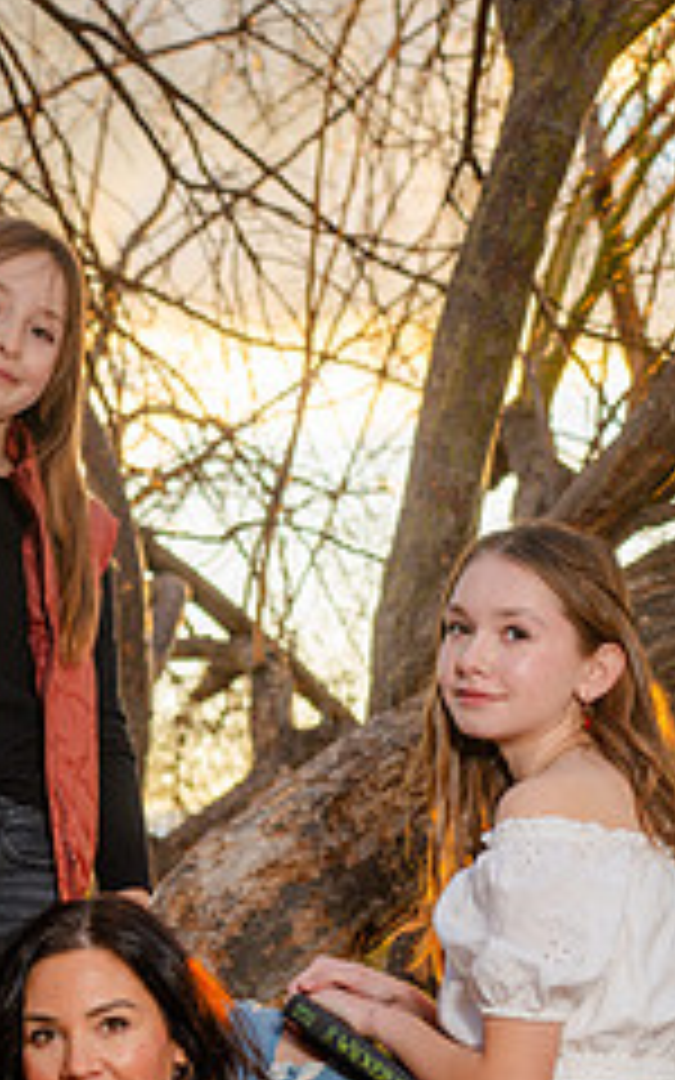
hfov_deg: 14.8
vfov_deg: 22.9
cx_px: 212
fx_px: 2590
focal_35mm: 88
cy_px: 990
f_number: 4
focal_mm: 46
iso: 250
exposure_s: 1/200
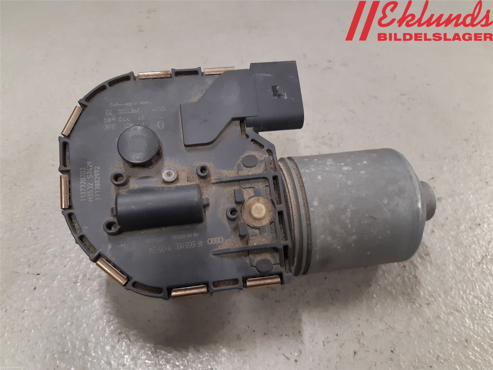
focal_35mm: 26
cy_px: 185
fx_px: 370
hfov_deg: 67.3
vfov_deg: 53.1
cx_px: 246
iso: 160
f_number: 1.7
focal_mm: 3.93
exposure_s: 1/50
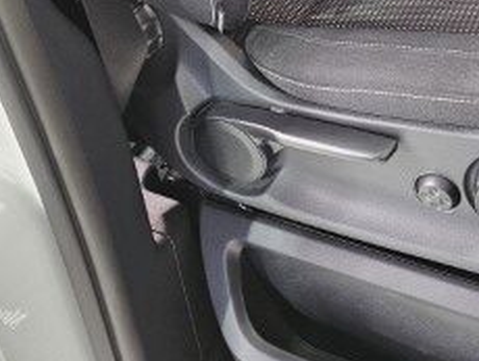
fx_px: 887
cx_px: 450
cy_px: -234
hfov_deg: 28.8
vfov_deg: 19.1
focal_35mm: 64
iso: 800
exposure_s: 1/50
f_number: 1.7
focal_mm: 6.3
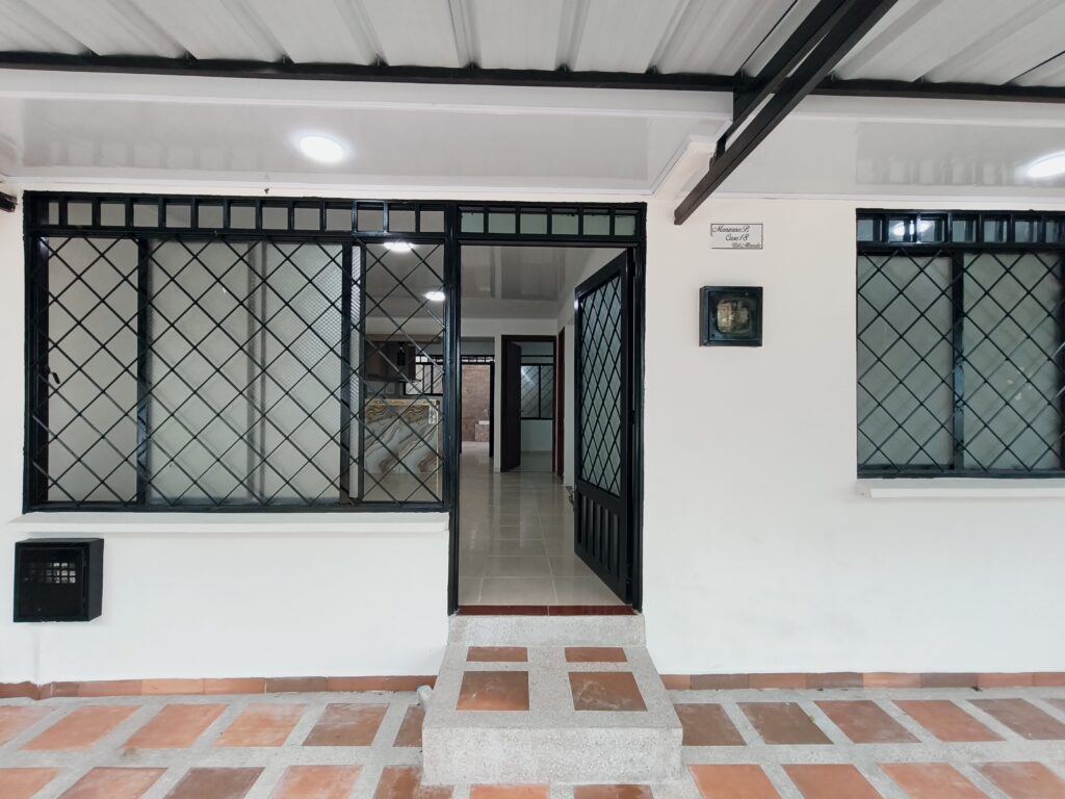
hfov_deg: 98.2
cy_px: 400
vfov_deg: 81.7
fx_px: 461
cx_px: 532
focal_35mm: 15
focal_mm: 1.67
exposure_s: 1/233
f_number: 2.2
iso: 50
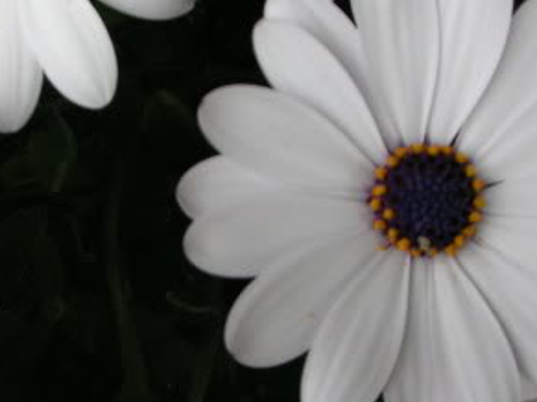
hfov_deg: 25.2
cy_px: 251
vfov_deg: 19.1
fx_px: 1194
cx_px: 166
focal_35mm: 77
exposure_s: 1/161
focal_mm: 5.8
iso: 50
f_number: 3
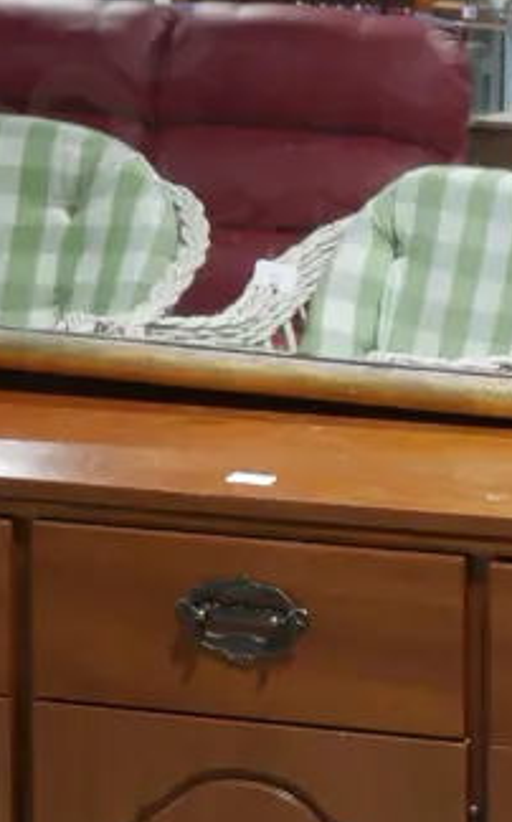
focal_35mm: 161
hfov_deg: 8.1
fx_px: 3601
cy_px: -386
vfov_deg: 12.4
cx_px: 459
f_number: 5.2
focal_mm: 24
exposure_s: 1/60
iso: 640
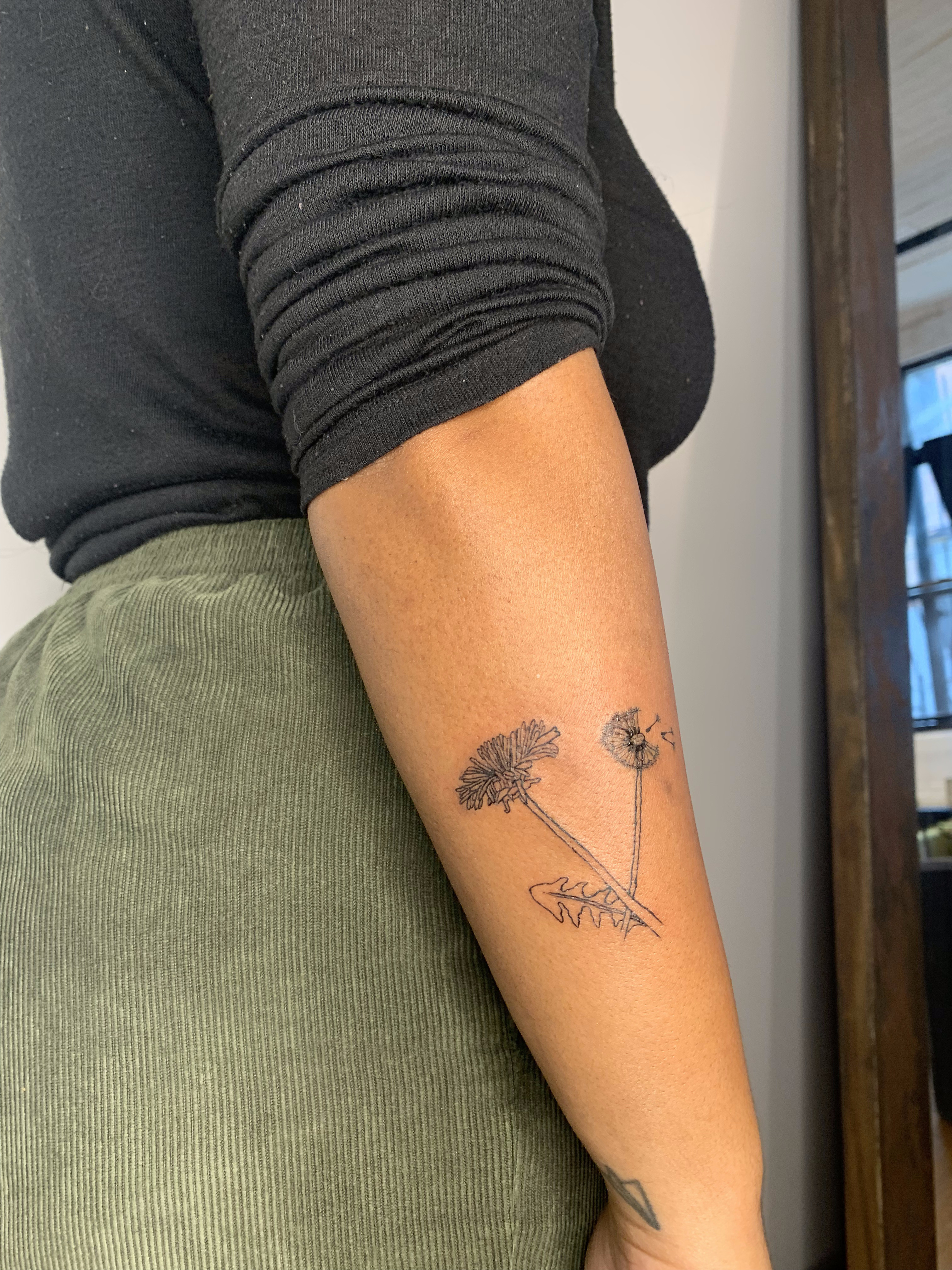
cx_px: 476
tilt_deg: -0.4
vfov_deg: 67.3
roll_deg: -2.7
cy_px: 635
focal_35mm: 26
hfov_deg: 53.1
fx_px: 953
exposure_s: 1/60
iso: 50
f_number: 1.8
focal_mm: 4.25
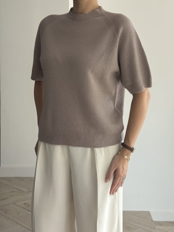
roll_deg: +0.6
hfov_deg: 30.3
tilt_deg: -2.6
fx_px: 322
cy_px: 116
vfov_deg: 39.7
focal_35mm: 48
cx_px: 87
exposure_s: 1/84
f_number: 1.78
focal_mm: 6.76
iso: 100
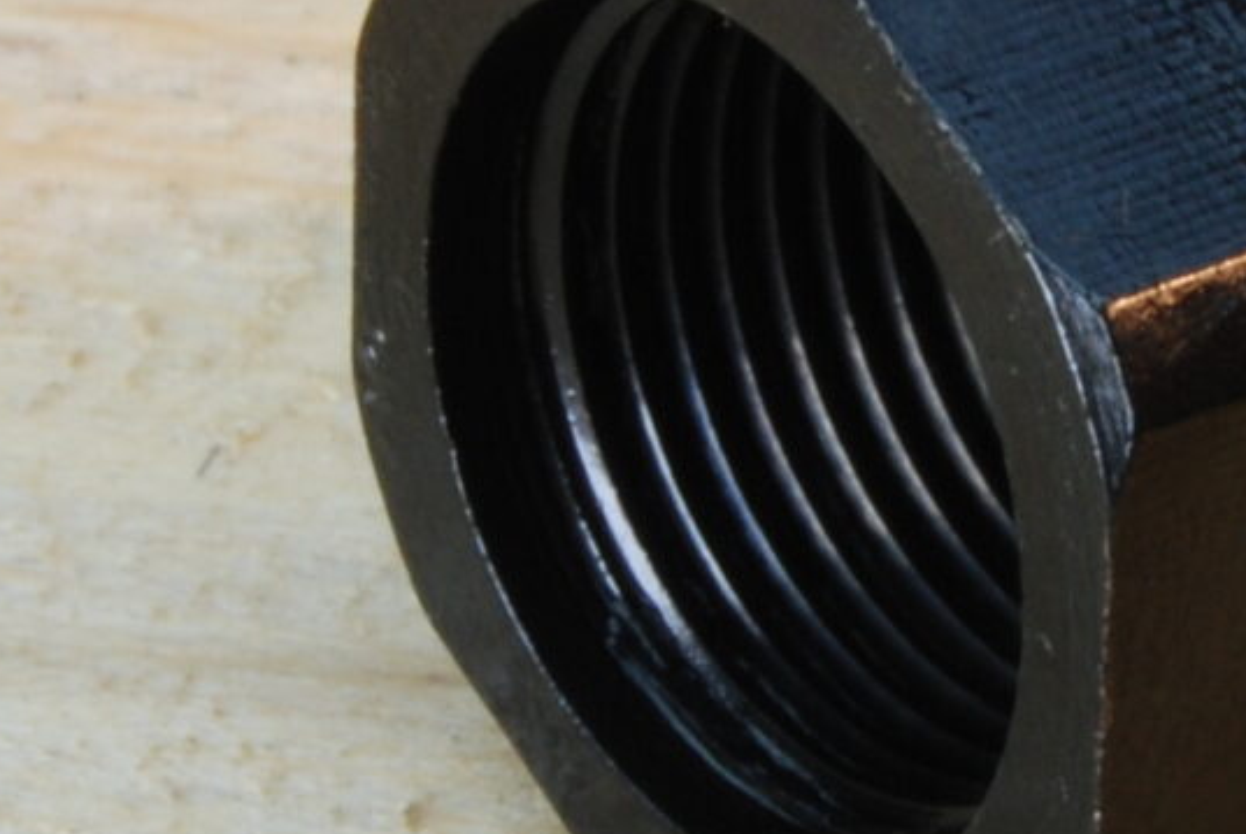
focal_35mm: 394
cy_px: 221
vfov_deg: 3.5
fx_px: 13669
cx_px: 1227
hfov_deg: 5.2
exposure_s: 1/6
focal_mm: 55
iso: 200
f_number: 22
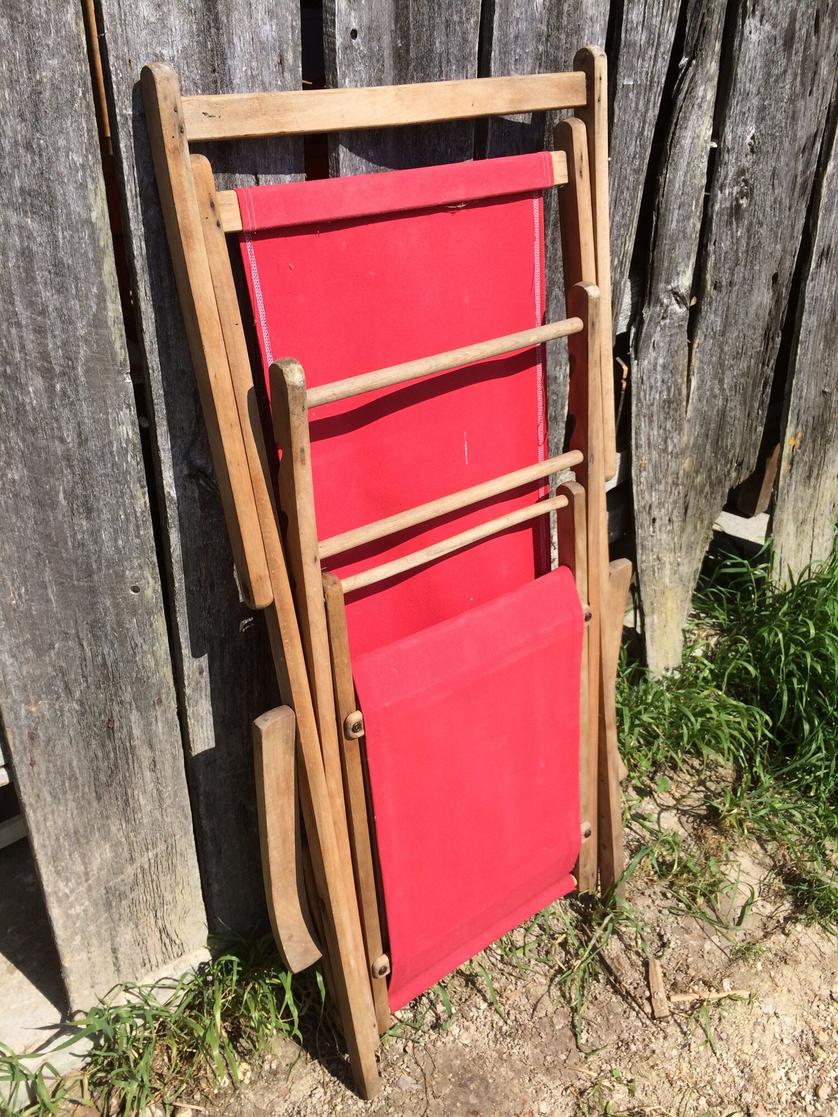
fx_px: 936
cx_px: 419
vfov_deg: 61.7
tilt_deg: -31.8
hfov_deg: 48.2
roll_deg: -2.8
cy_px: 558
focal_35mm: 29
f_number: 2.2
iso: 32
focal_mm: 4.15
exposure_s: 1/2053
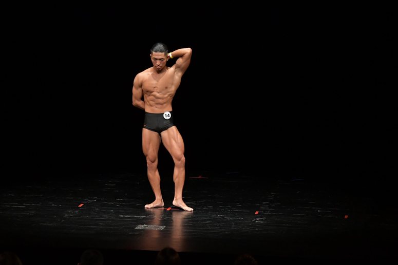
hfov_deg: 10.2
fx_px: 2232
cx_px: 199
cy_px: 132
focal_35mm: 202
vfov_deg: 6.8
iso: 3200
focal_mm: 135
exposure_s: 1/400
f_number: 5.6
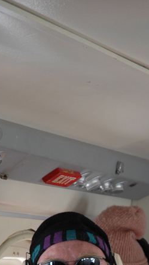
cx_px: 110
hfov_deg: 4.8
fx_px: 1785
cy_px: 262
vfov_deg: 8.4
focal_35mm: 254
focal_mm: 70
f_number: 4.5
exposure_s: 1/80
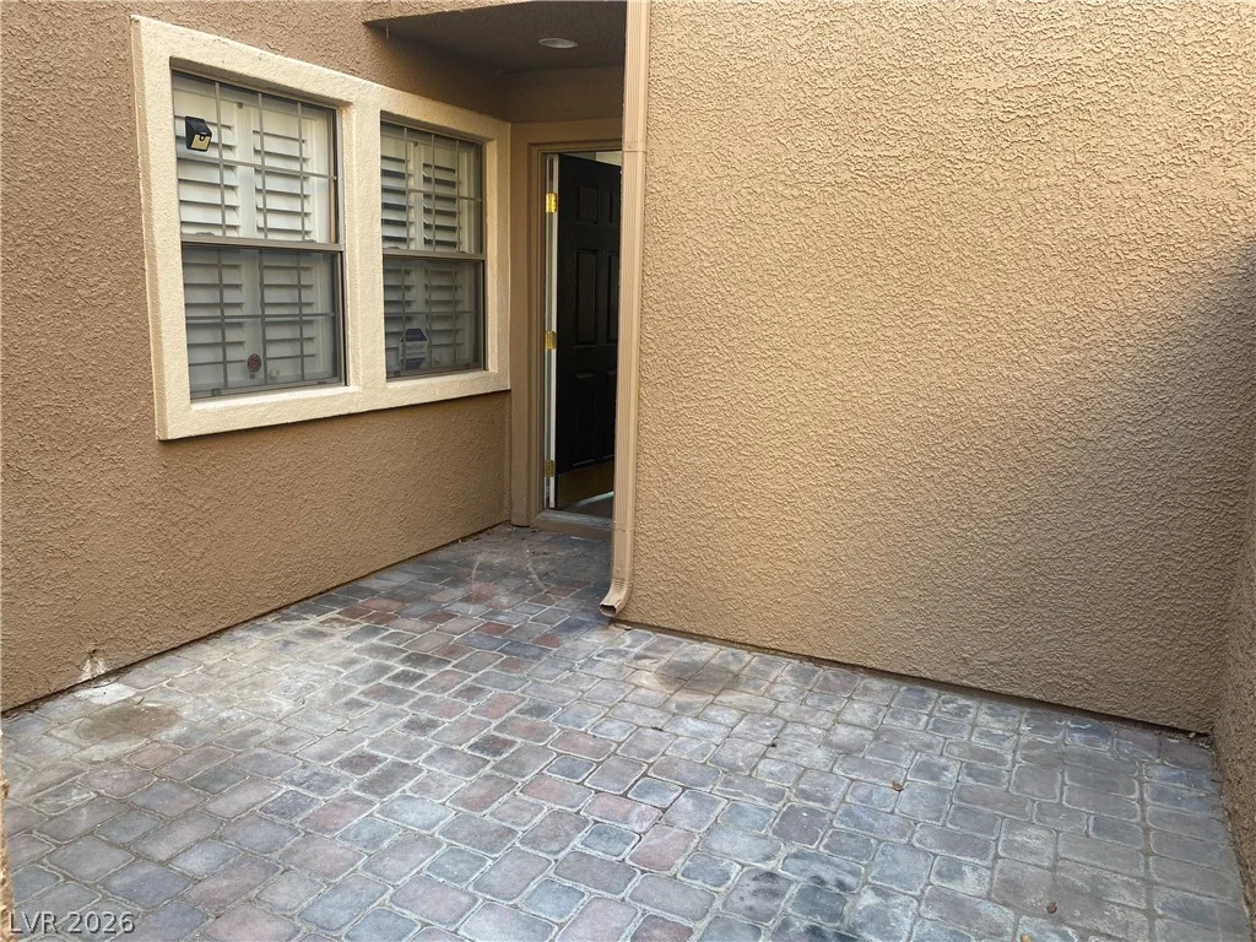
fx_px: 943
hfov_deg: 67.3
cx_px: 628
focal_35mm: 26
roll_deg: -0.8
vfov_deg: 53.1
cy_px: 471
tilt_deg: -12.7
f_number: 1.8
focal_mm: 4.25
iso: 64
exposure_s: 1/122
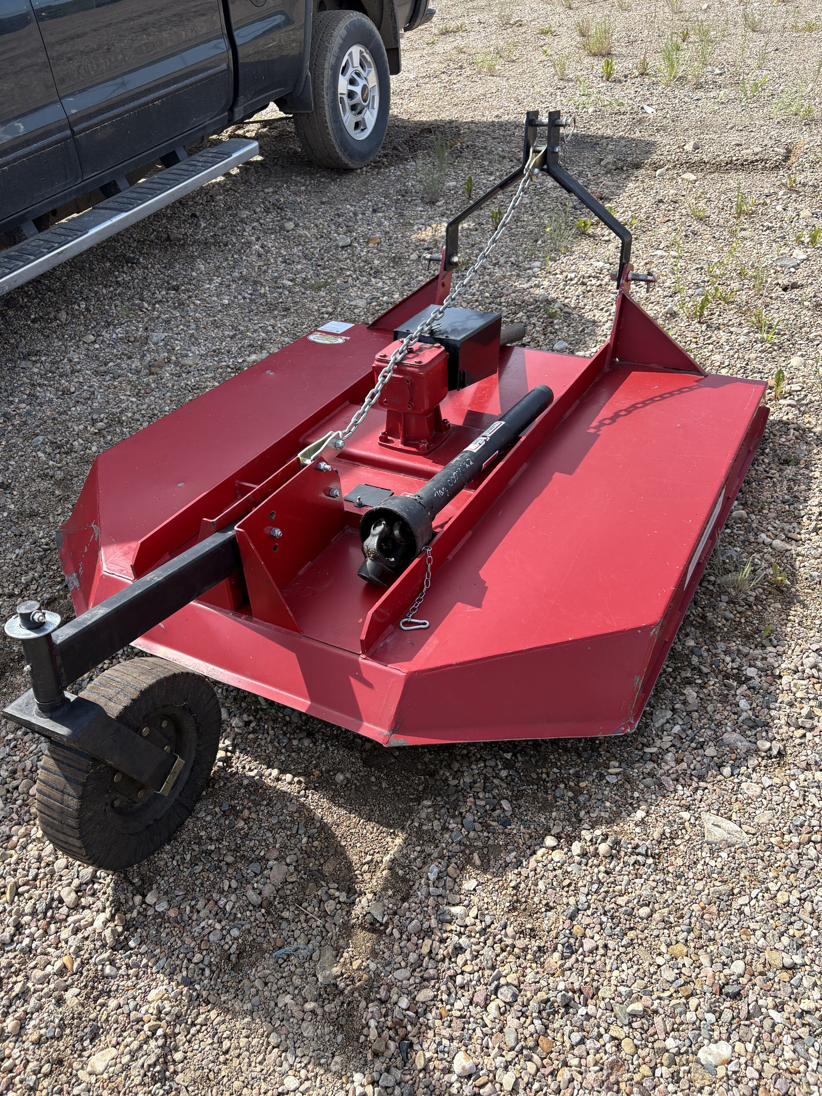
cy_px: 548
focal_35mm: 26
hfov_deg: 53.1
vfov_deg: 67.3
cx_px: 411
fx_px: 823
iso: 50
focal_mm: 5.96
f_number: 1.6
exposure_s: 1/1048
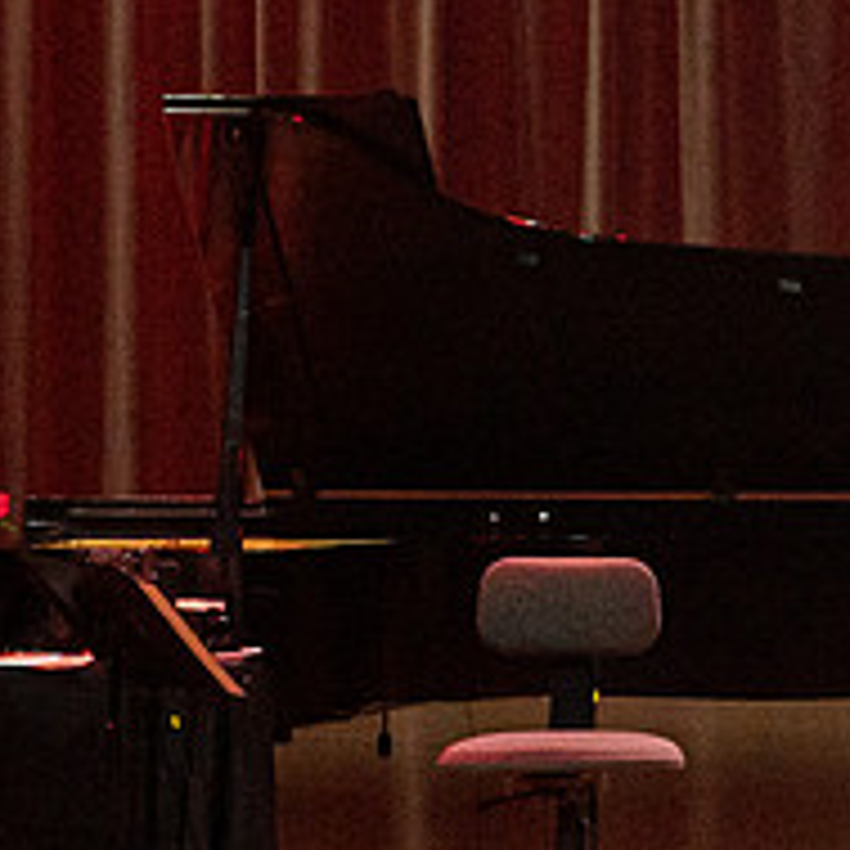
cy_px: 451
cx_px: 1355
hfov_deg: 3.0
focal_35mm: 580
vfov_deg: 3.0
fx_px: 16113
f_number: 6.3
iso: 2500
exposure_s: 1/250
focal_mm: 132
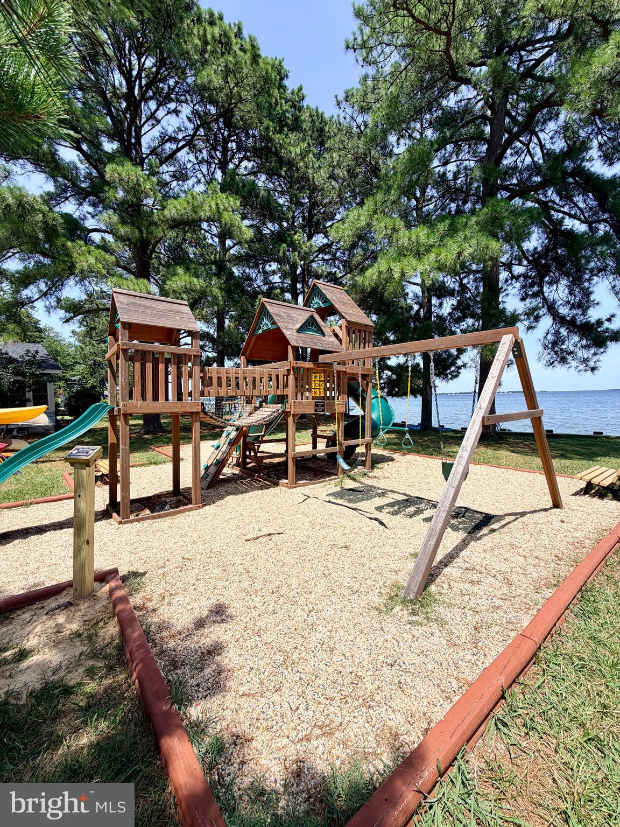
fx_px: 334
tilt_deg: -2.8
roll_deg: +1.4
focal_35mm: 14
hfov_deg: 85.7
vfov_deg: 102.1
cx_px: 310
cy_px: 414
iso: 20
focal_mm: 2.22
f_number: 2.2
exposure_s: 1/901
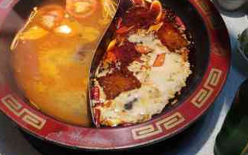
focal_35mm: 62
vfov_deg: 20.9
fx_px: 419
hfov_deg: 32.9
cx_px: 114
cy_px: 96
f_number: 1.8
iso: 64
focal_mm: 3.95
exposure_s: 1/50
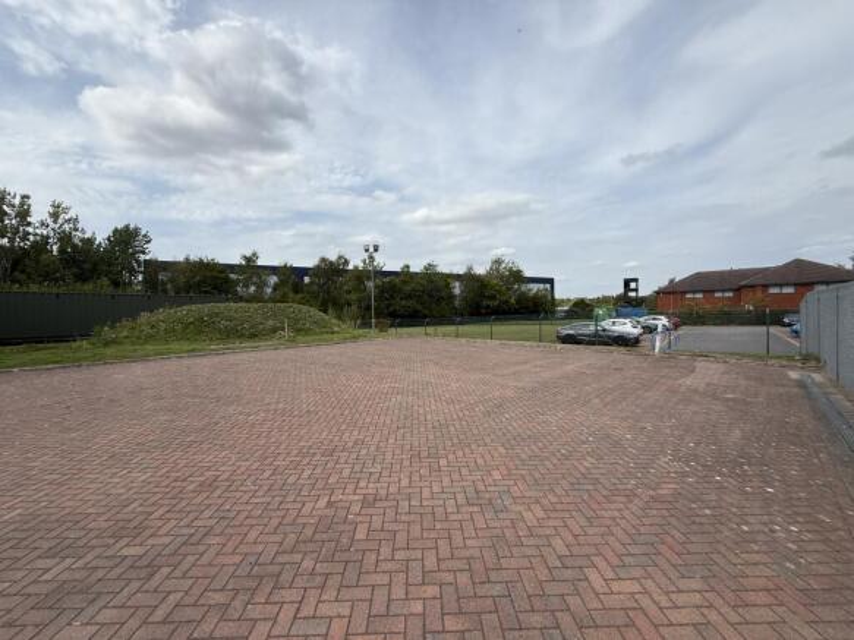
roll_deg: +2.4
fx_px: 345
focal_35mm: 14
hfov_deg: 102.1
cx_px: 427
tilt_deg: -1.8
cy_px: 320
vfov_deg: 85.7
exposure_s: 1/2841
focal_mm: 2.22
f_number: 2.2
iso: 80
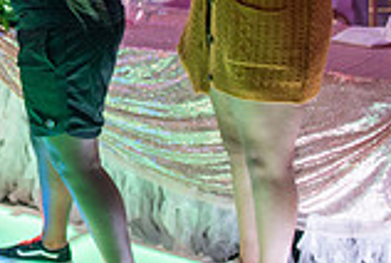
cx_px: -126
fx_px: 958
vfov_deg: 15.2
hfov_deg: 20.9
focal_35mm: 88
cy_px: -36
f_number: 3.2
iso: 1250
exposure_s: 1/60
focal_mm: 24
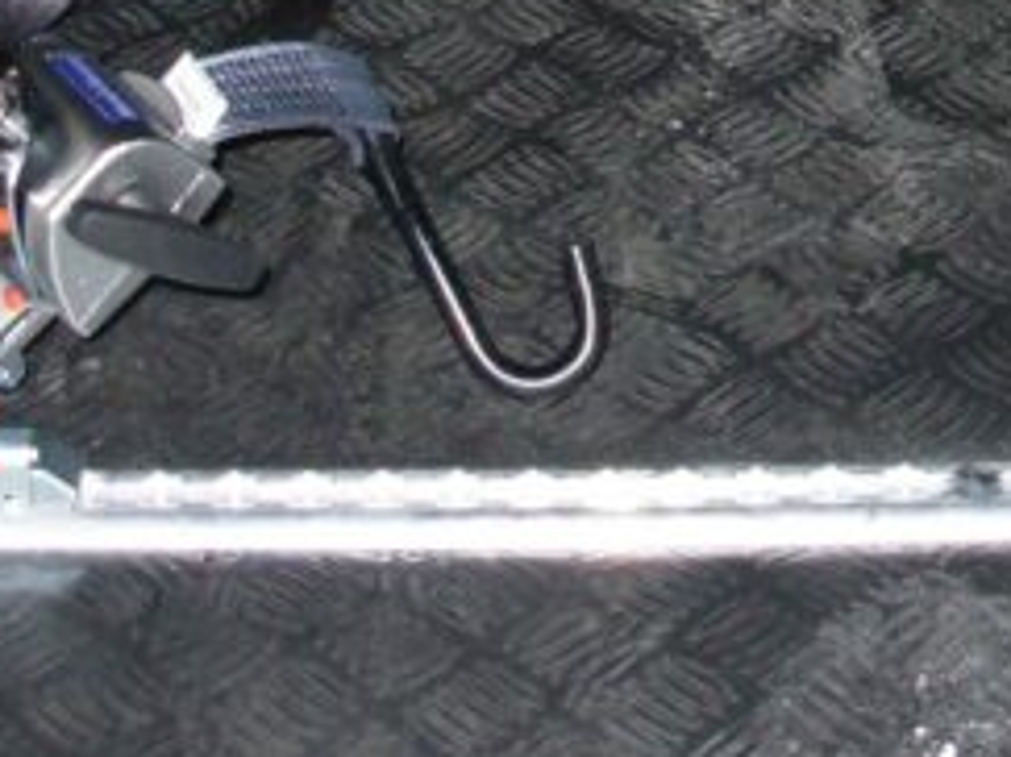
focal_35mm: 120
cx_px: 903
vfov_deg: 12.0
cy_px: -191
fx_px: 3503
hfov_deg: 16.2
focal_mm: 6.3
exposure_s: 1/37
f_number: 2.9
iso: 58
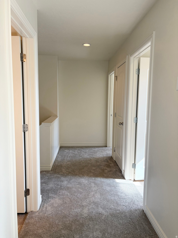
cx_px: 89
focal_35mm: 26
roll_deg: -0.6
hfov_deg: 53.1
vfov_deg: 67.3
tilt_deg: -6.2
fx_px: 178
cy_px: 119
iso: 125
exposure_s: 1/206
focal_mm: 5.96
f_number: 1.6
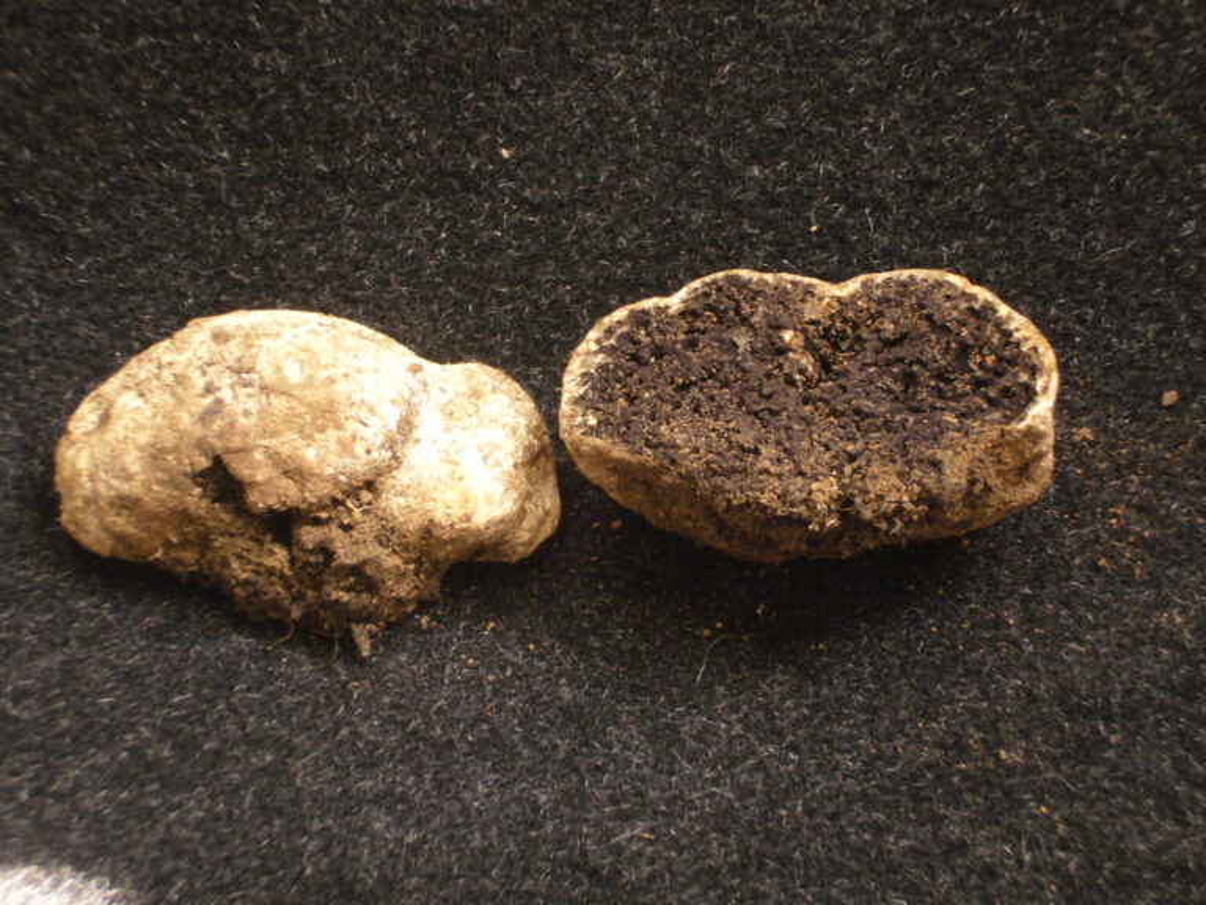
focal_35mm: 102
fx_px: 3554
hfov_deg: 19.3
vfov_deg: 14.5
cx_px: 603
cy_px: 452
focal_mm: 16.8
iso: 200
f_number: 5.6
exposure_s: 1/10
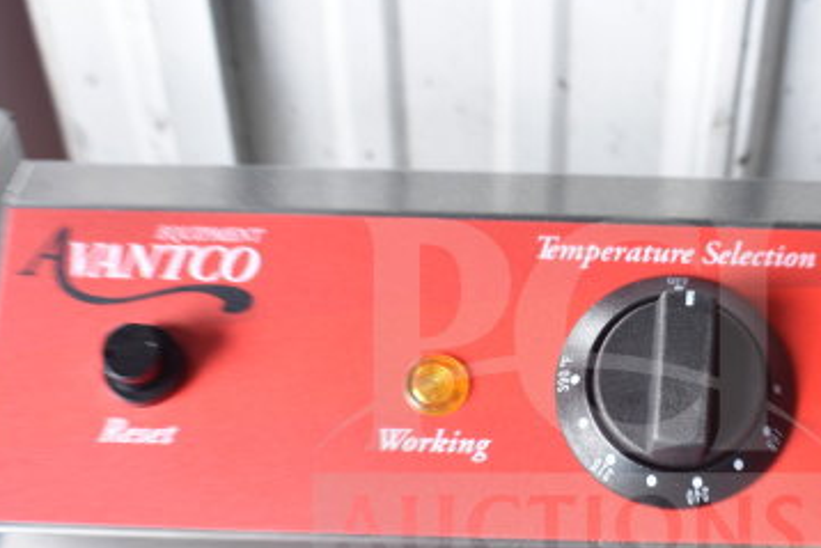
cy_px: 400
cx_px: 569
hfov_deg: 33.6
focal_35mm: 59
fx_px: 1343
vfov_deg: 22.9
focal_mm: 23
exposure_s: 1/40
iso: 320
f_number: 3.8
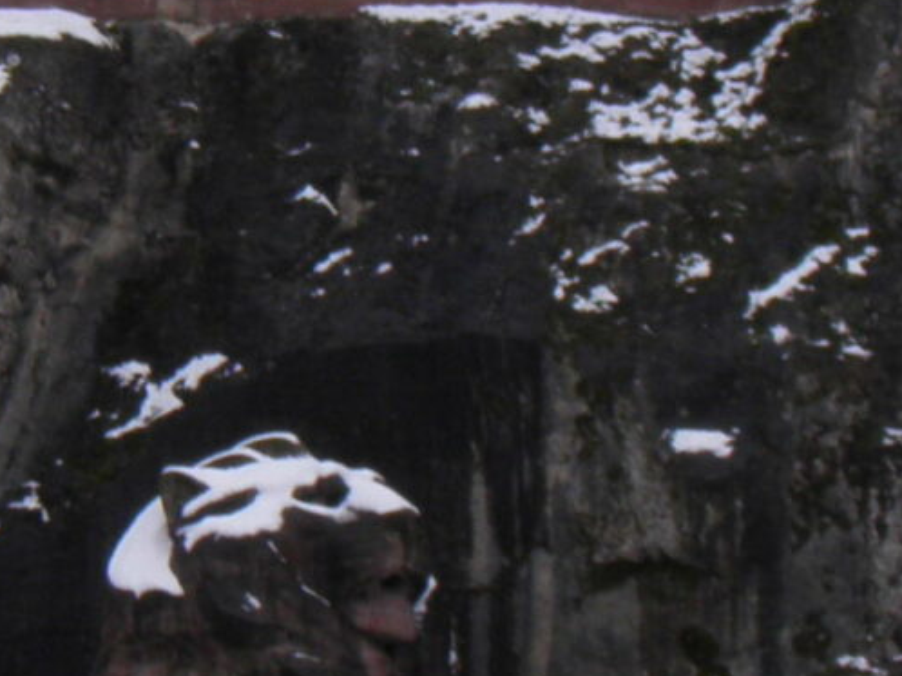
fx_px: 11251
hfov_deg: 4.6
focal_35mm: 432
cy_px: 136
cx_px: 9
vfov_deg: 3.4
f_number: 5.6
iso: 50
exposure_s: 1/100
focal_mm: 15.2
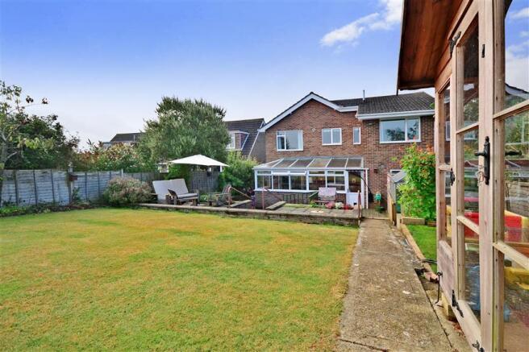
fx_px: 264
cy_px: 176
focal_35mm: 18
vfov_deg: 67.4
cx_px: 264
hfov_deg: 90.0
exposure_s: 1/160
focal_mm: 12
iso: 200
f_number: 6.3
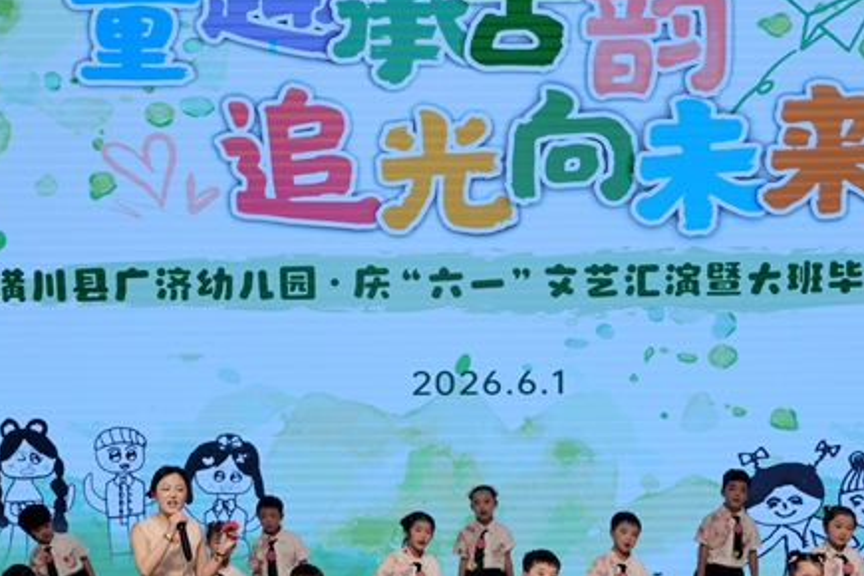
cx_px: 485
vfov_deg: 19.8
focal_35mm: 68
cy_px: 442
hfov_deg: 29.6
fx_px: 1632
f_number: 4.5
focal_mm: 37
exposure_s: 1/250
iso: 400
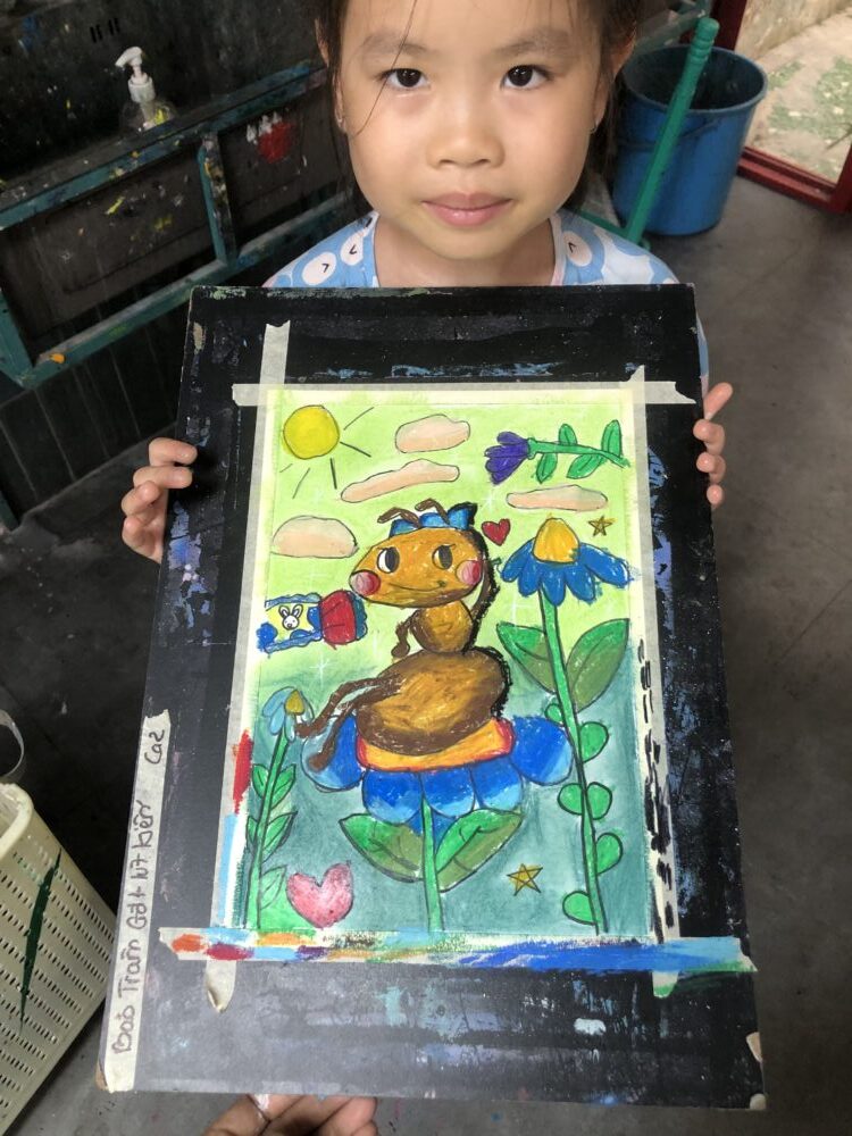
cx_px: 426
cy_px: 568
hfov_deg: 49.7
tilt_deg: -51.7
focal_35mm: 28
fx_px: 919
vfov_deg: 63.4
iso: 32
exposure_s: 1/30
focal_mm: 3.99
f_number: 1.8
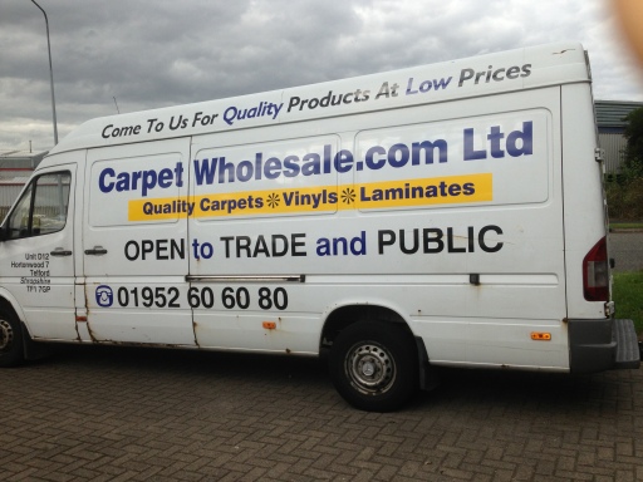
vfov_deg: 42.9
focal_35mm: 33
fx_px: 613
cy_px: 241
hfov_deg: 55.4
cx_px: 322
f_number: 2.4
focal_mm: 4.13
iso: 50
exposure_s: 1/1312
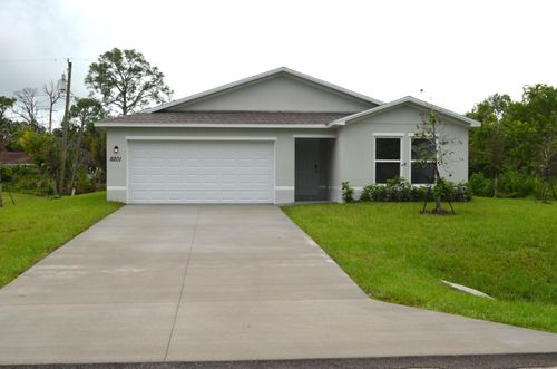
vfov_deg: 31.7
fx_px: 648
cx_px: 278
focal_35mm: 42
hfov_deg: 46.5
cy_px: 184
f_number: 10
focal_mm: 28
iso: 100
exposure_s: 1/200
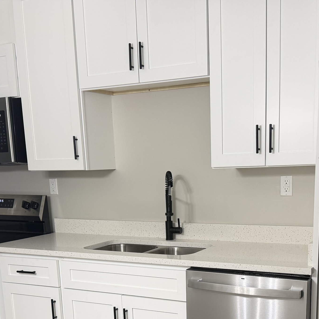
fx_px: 500
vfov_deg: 34.0
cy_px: 268
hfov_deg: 35.3
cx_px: 182
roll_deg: +2.7
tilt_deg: -12.3
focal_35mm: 48
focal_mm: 6.76
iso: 125
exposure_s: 1/60
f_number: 1.78
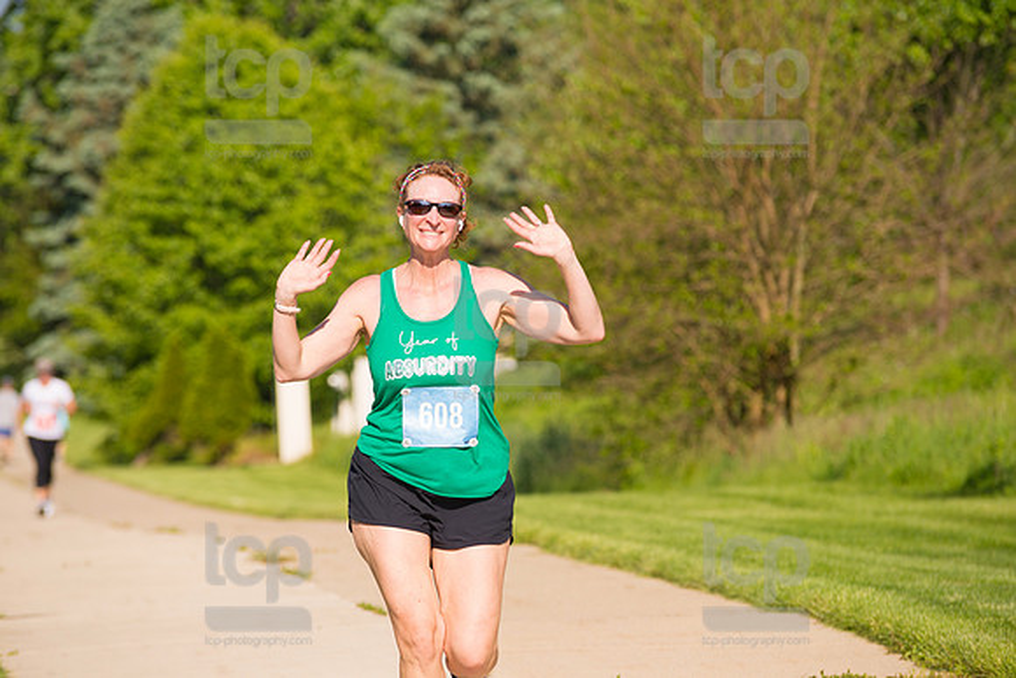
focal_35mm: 200
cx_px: 508
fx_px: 5646
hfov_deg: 10.3
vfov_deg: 6.9
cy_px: 339
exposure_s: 1/2000
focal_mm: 200
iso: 400
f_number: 5.6
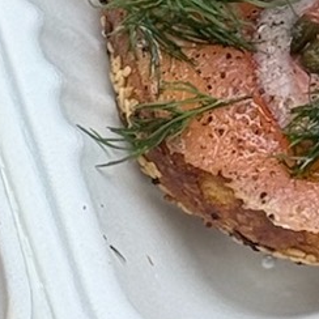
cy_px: 176
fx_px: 3628
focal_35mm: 348
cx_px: -281
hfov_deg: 5.0
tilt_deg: -63.2
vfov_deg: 5.0
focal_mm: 6.76
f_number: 1.78
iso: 64
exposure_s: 1/414
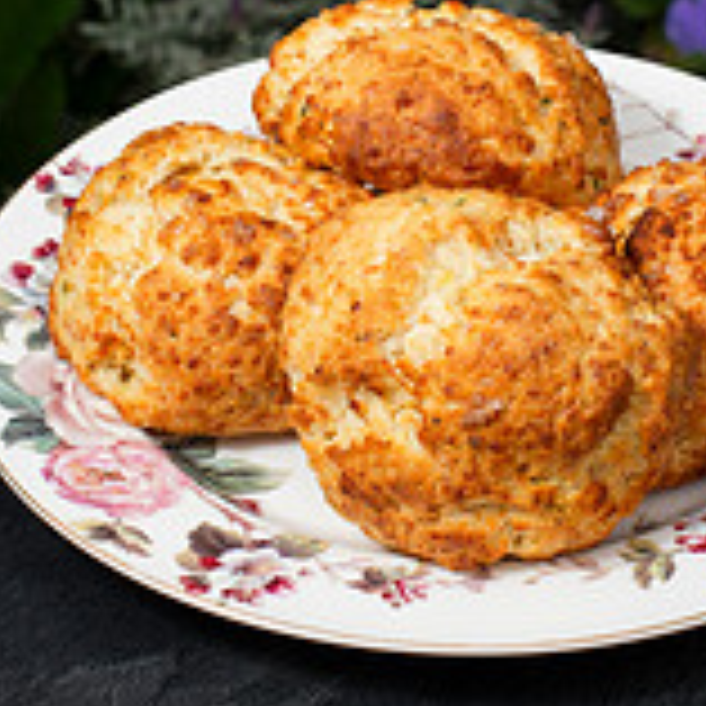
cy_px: 72
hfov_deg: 14.3
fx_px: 2815
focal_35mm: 122
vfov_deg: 14.2
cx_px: 441
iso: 200
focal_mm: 50
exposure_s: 1/200
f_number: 8
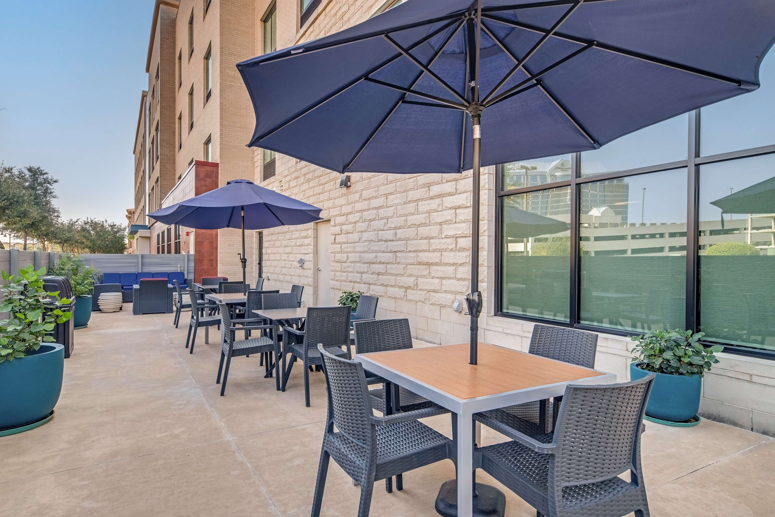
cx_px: 388
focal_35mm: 18
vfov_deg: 67.4
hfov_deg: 90.0
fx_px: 387
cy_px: 258
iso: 400
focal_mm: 18
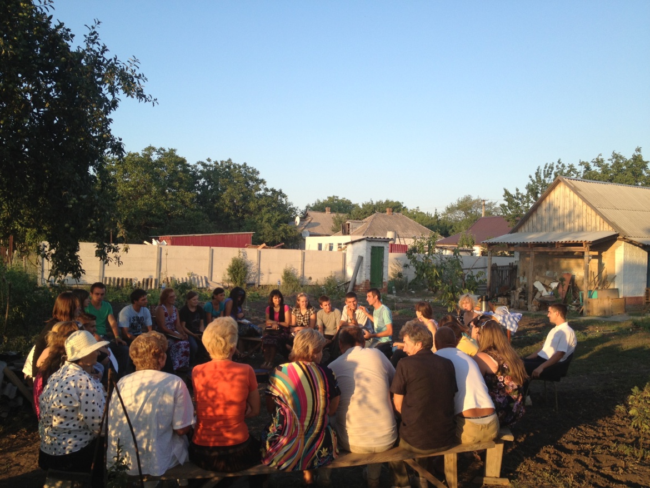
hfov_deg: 52.6
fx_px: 657
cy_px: 244
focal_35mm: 35
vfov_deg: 40.7
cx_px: 325
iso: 64
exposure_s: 1/435
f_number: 2.4
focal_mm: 4.28
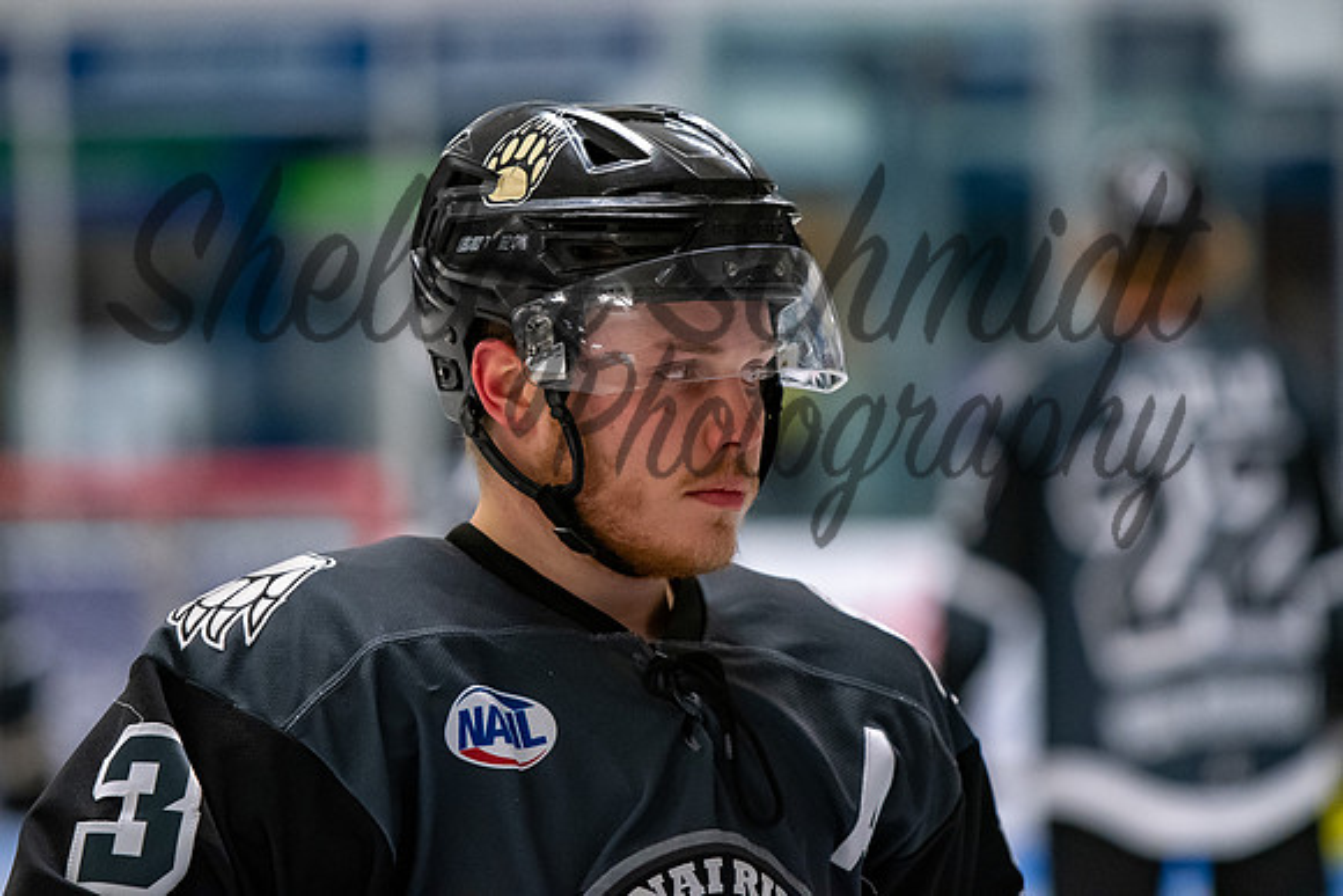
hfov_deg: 6.7
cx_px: 640
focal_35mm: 306
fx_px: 11411
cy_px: 389
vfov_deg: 4.5
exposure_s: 1/800
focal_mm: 180
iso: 2000
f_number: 2.8
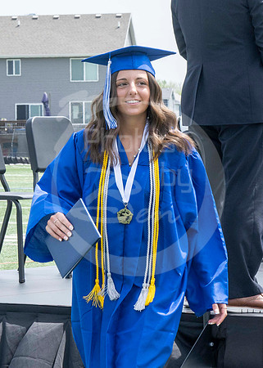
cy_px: 107
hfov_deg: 7.0
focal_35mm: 206
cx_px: 23
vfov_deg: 9.8
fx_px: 2155
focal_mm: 70
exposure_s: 1/250
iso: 200
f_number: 13
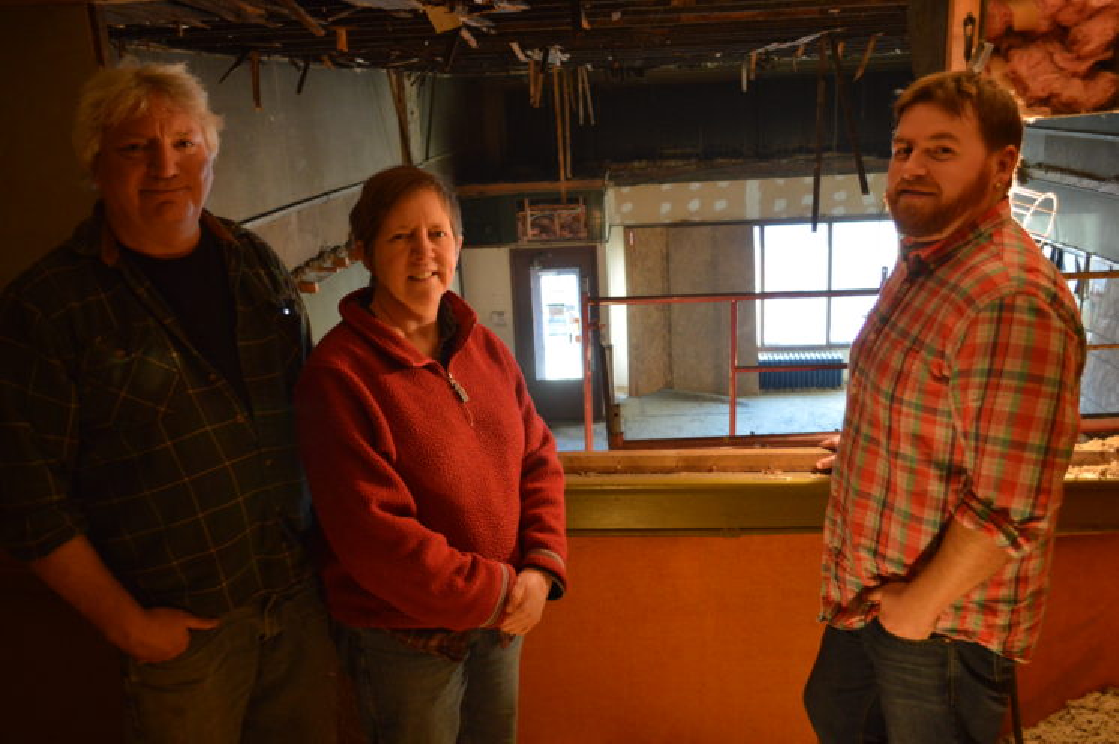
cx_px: 560
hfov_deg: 62.0
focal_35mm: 30
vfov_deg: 43.5
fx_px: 932
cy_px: 372
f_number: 3.8
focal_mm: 20
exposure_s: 1/15
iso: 1000
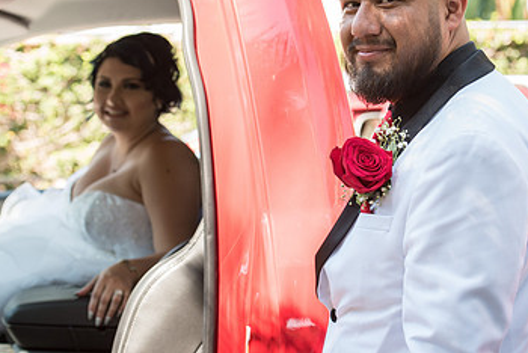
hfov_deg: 17.6
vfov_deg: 11.8
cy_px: 150
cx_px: 276
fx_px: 1703
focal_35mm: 116
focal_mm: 70
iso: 640
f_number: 5
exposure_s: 1/400
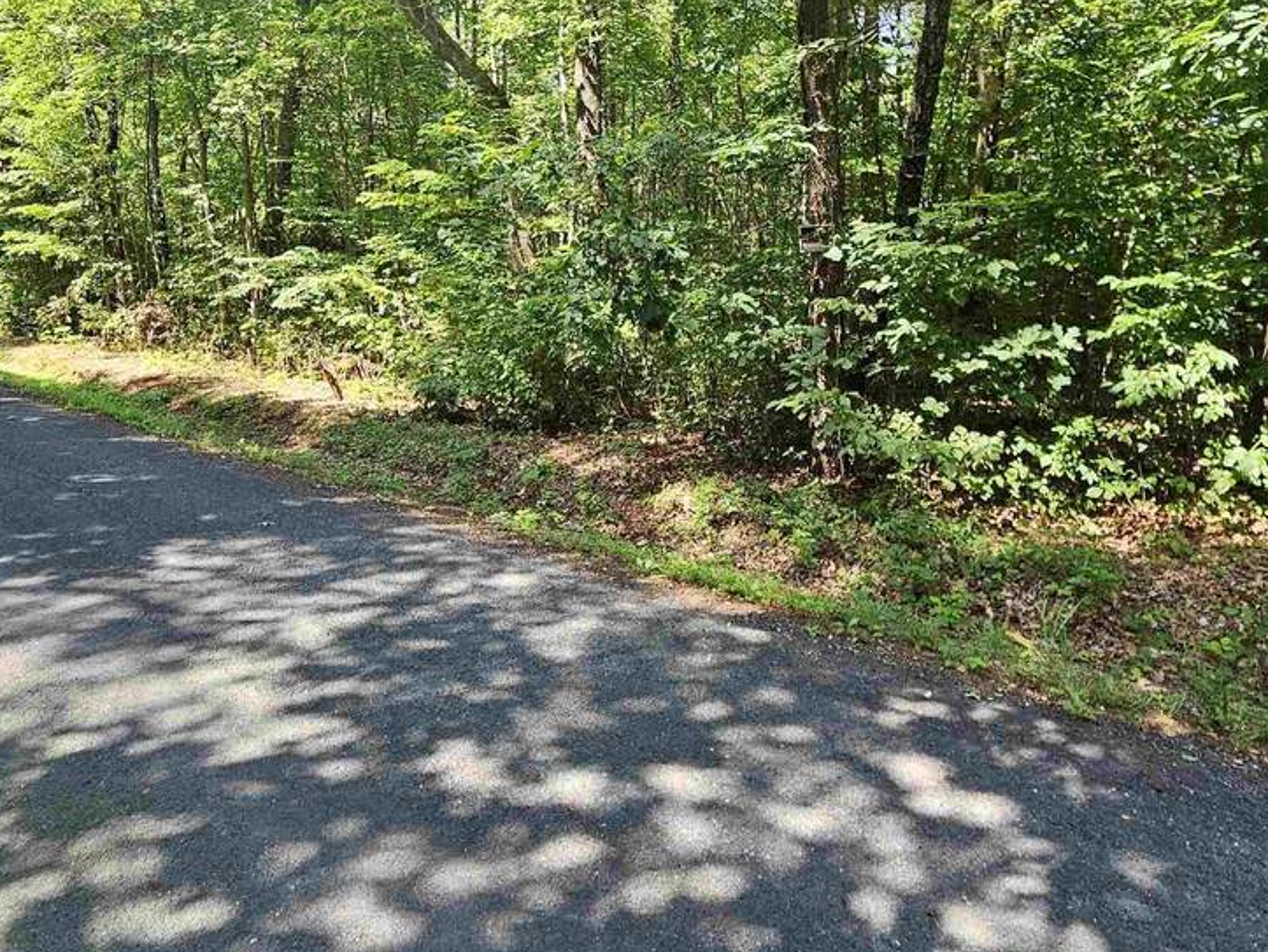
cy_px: 302
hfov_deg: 73.9
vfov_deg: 57.4
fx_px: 843
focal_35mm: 23
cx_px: 630
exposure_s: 1/155
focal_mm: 2.2
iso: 50
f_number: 2.2
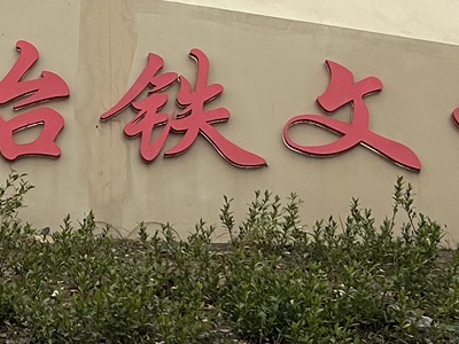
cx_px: -22
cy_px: 110
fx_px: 1724
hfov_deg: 14.9
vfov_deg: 11.4
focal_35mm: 130
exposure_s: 1/902
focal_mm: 5.7
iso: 50
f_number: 1.5
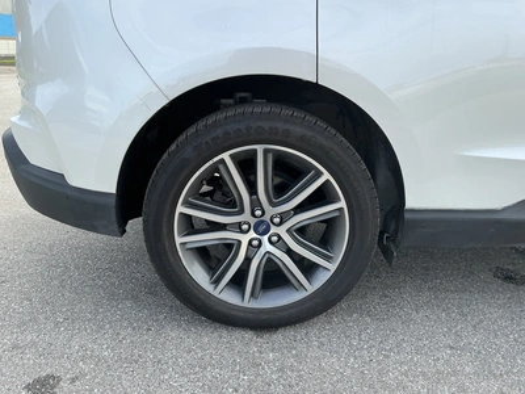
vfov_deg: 49.7
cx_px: 262
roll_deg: +1.5
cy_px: 197
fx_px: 425
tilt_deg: -14.5
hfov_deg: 63.4
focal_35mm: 28
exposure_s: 1/562
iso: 25
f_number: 1.8
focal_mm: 3
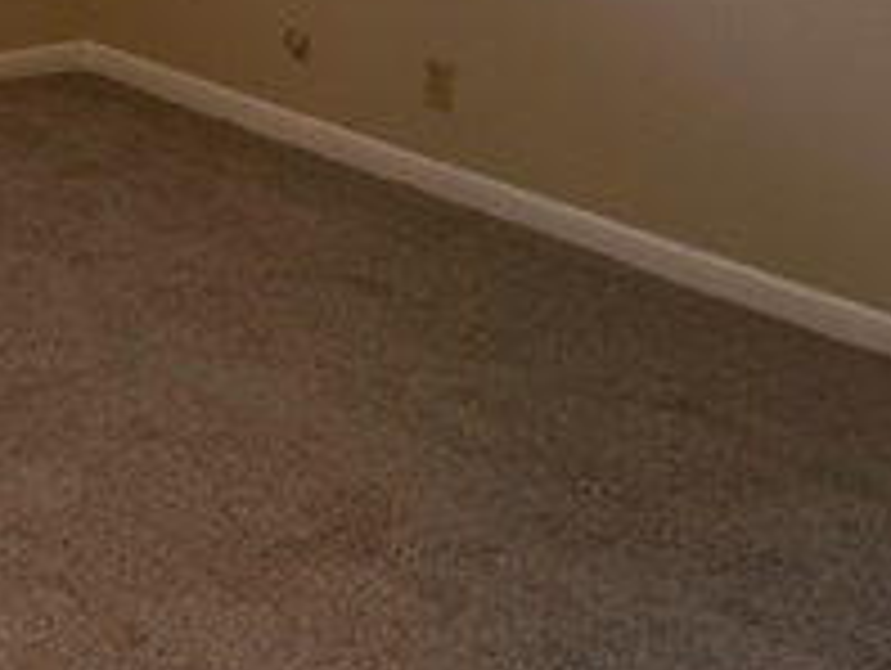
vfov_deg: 16.7
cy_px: -175
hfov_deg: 21.1
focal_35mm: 84
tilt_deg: -9.4
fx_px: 2165
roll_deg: -1.6
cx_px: -261
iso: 250
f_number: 1.5
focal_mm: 5.7
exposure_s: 1/60
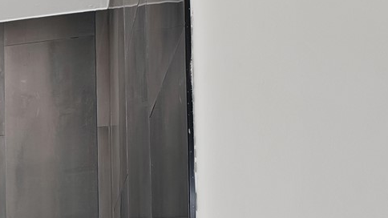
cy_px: 390
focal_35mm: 52
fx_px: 535
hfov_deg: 33.7
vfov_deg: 18.3
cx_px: -56
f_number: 9
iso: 640
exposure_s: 1/2.5
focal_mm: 12
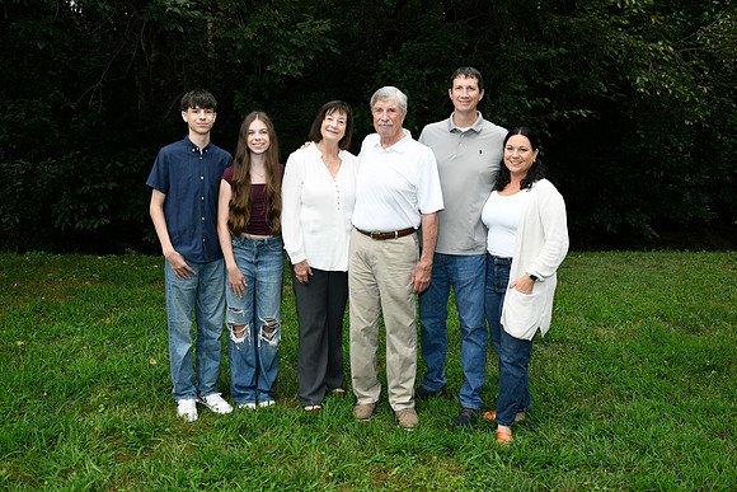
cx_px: 368
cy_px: 246
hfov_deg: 58.7
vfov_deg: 41.1
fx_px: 655
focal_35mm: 32
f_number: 5.6
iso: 1600
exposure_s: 1/250
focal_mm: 32
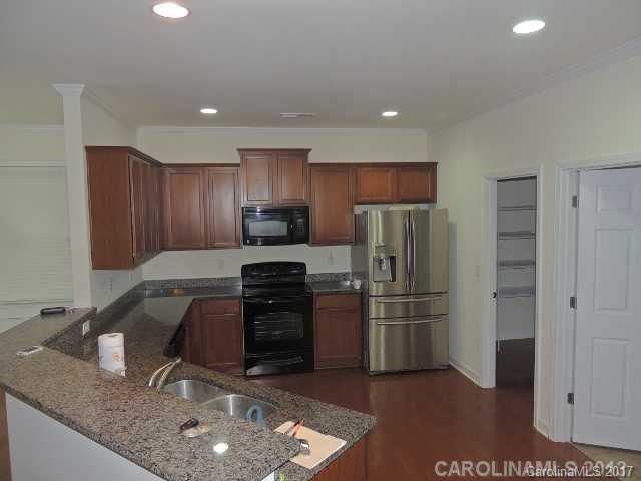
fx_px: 444
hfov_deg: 71.6
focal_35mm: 24
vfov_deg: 56.8
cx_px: 320
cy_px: 240
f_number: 3
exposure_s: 1/30
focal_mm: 4.3
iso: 200
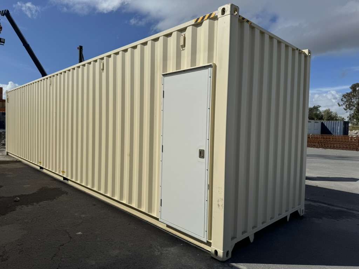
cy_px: 134
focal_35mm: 24
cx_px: 180
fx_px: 249
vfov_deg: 56.8
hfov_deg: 71.6
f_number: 1.78
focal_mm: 6.76
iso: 80
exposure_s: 1/12346
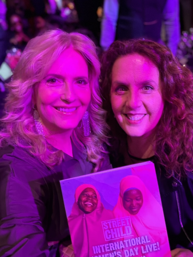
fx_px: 223
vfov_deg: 60.0
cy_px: 128
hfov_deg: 46.8
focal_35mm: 30
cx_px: 96
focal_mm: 2.71
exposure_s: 1/37
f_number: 1.9
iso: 400
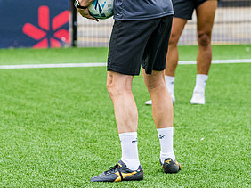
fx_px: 2579
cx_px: 85
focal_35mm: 356
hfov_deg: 5.6
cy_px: -17
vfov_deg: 4.2
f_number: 2.7
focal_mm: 135
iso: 1250
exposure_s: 1/1000
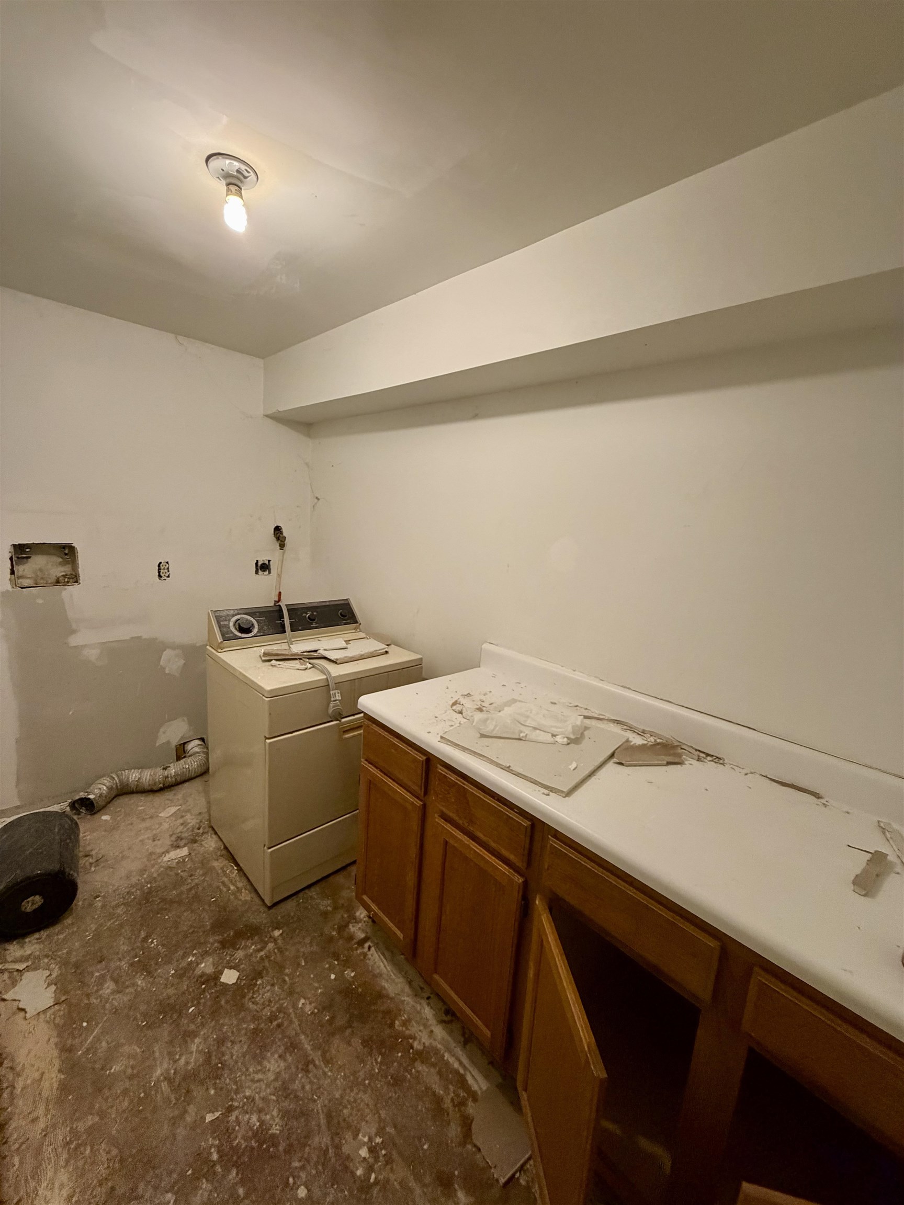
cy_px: 602
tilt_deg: -8.2
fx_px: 487
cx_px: 452
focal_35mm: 14
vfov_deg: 102.1
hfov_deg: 85.7
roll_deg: -3.8
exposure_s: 1/60
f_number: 2.2
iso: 320
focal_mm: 2.22
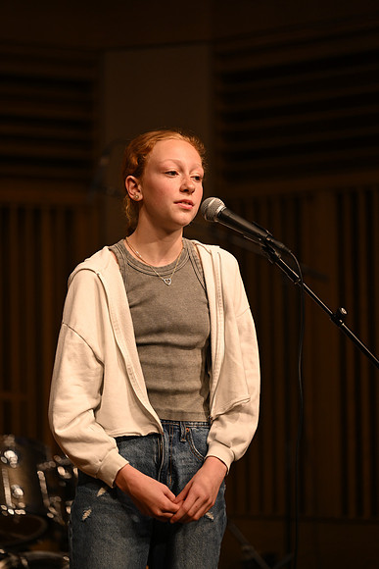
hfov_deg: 8.9
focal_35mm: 155
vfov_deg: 13.2
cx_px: 190
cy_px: 284
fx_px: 2446
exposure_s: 1/400
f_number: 2.8
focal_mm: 155
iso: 1000
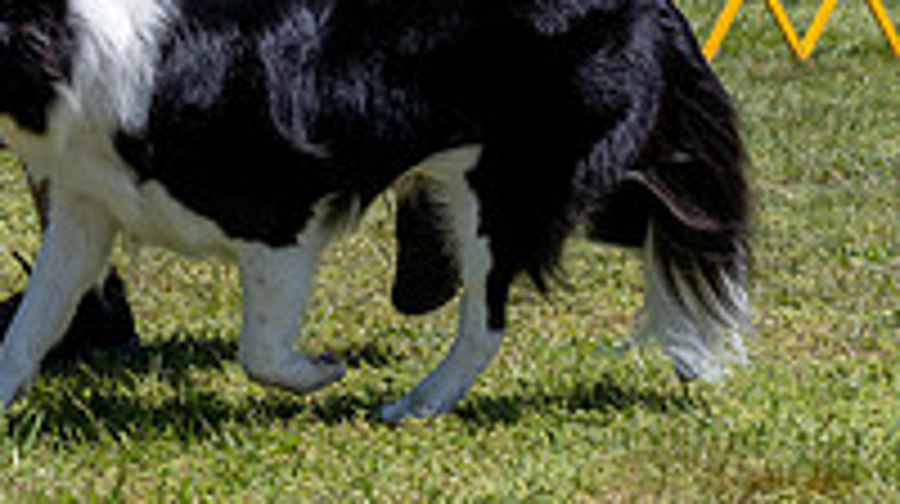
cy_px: -216
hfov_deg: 5.9
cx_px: 180
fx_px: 8677
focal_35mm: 364
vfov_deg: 3.3
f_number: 7.1
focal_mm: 103
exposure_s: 1/1600
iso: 400
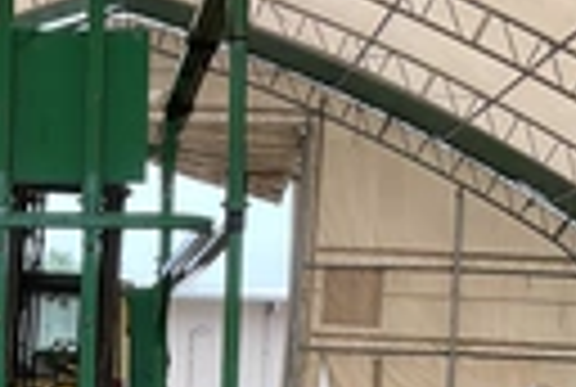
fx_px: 1508
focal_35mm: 94
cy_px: 477
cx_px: -32
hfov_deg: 20.8
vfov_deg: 14.1
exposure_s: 1/242
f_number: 1.8
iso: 20
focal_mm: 3
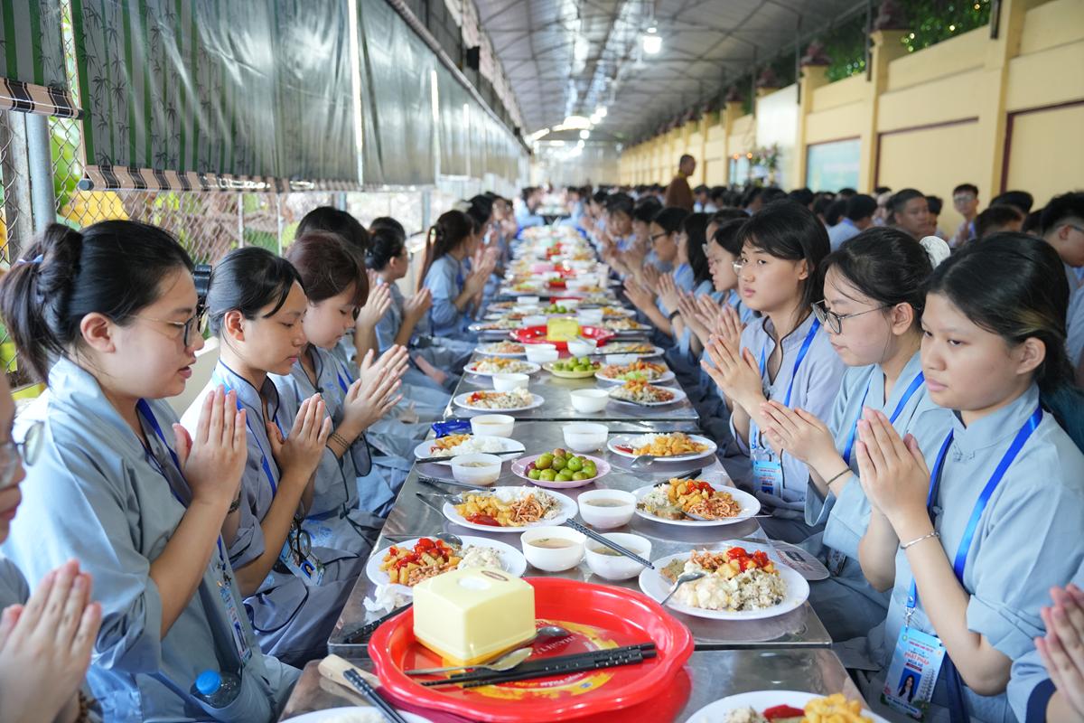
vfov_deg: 40.0
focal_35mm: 33
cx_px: 542
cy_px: 362
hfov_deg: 57.2
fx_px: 994
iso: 2000
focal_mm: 33
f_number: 3.2
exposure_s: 1/125
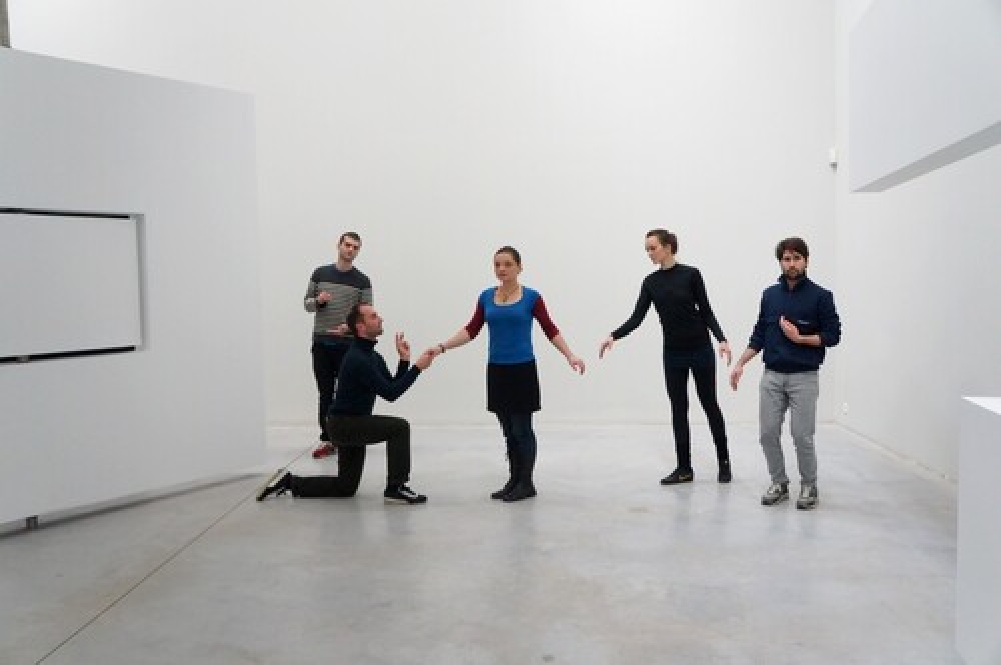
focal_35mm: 32
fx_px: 875
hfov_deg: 59.6
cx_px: 500
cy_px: 332
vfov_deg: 41.6
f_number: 4
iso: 1600
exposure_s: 1/60
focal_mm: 21
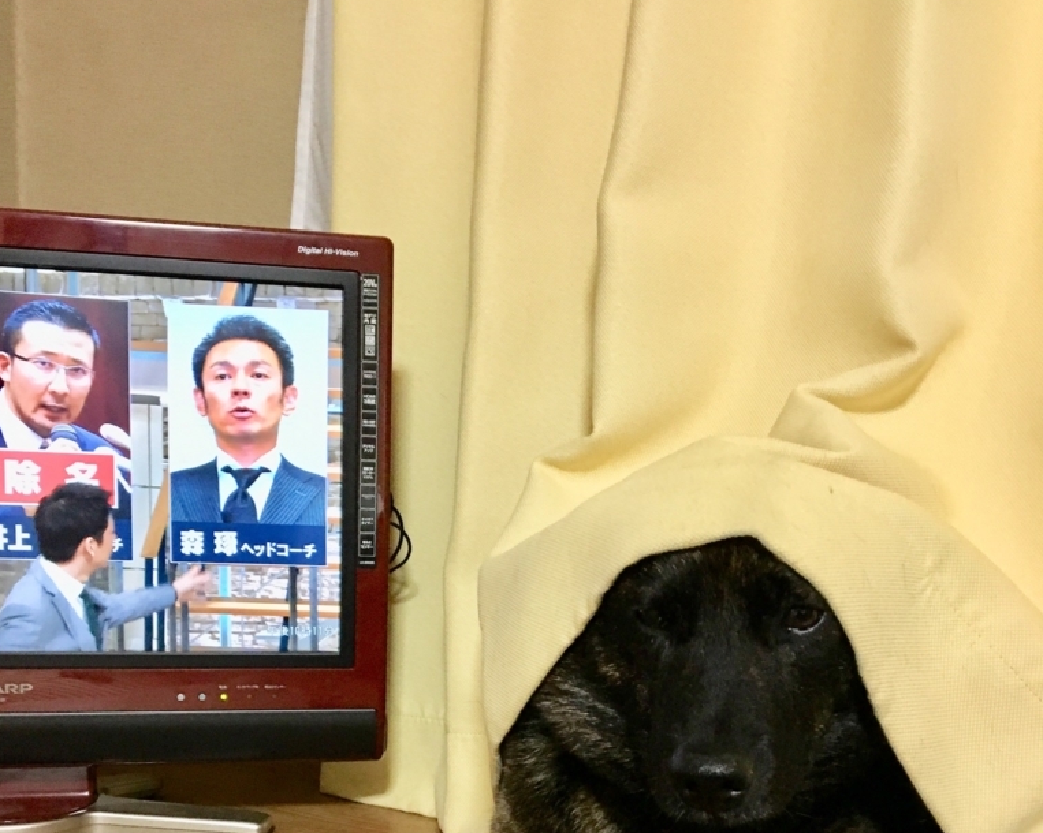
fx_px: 1173
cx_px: 521
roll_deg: -1.9
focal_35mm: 38
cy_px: 613
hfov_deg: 47.9
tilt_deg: -5.5
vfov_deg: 38.3
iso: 200
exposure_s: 1/20
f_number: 2.2
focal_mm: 4.15
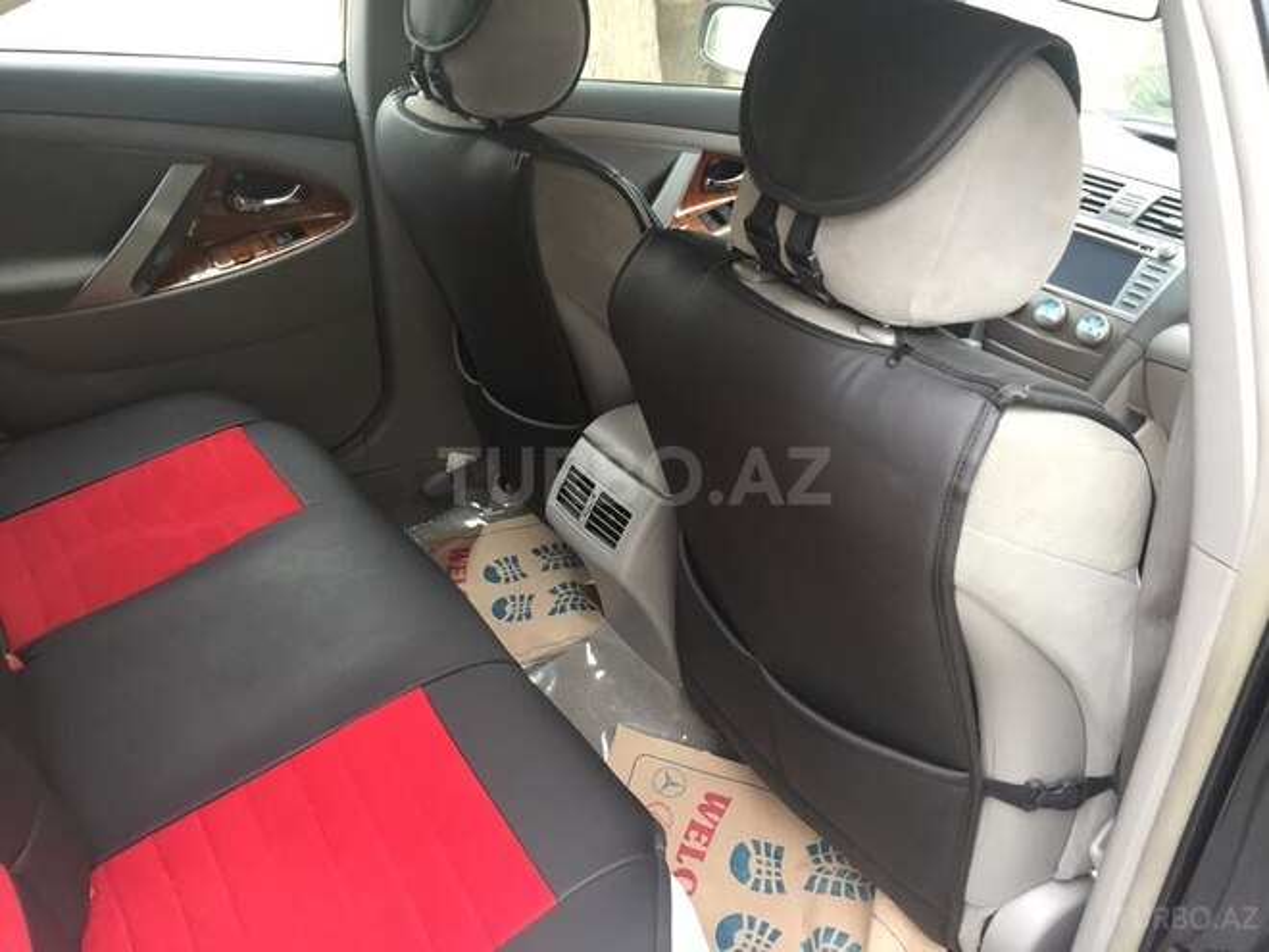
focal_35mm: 29
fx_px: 1063
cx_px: 634
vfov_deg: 48.2
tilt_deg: -28.4
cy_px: 476
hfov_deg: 61.7
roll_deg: -6.1
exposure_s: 1/33
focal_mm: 4.15
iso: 64
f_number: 2.2
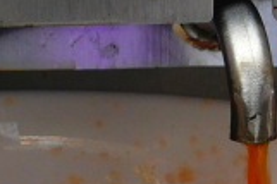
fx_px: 10016
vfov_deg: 1.1
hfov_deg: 1.6
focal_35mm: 1303
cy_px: 23
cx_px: 217
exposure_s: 1/80
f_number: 6.3
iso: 400
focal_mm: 205
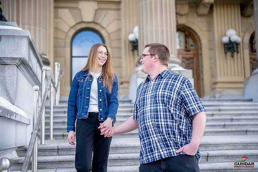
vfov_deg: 27.0
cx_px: 129
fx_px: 358
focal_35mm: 50
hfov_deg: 39.6
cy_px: 86
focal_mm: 50
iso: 1250
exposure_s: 1/6400
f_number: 1.8
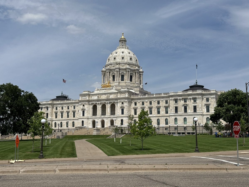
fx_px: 345
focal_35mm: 48
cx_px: 124
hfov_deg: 39.7
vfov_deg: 30.3
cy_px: 94
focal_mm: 6.86
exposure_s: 1/8929
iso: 64
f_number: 1.78
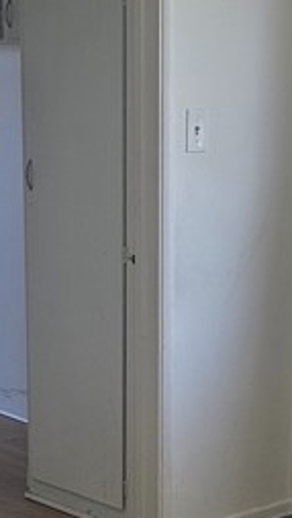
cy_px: 402
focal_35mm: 101
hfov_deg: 12.0
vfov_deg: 20.9
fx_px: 1389
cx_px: 188
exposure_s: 1/180
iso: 160
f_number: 1.7
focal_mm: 6.3
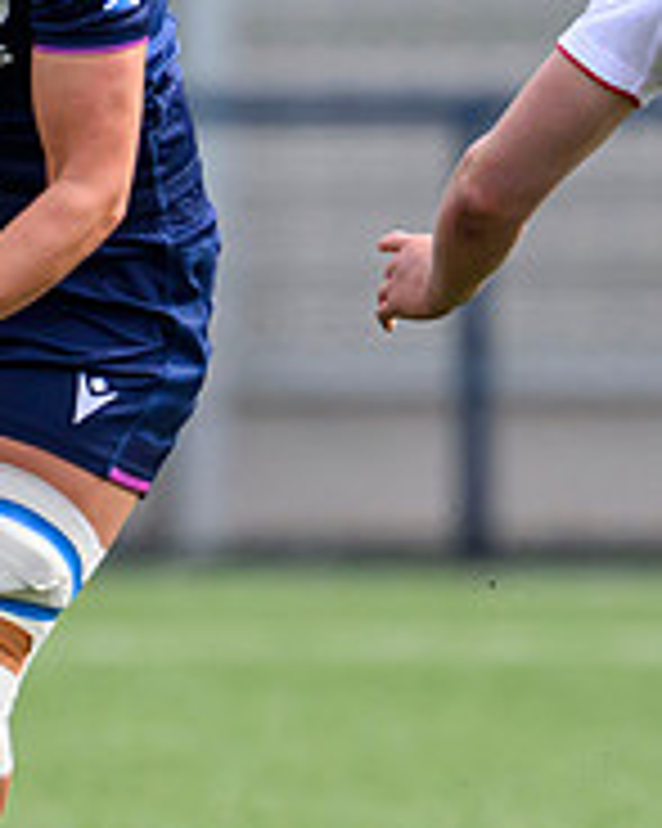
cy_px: 126
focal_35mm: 3248
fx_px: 79612
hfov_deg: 0.5
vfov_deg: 0.6
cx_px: -47
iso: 500
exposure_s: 1/2000
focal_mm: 560
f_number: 4
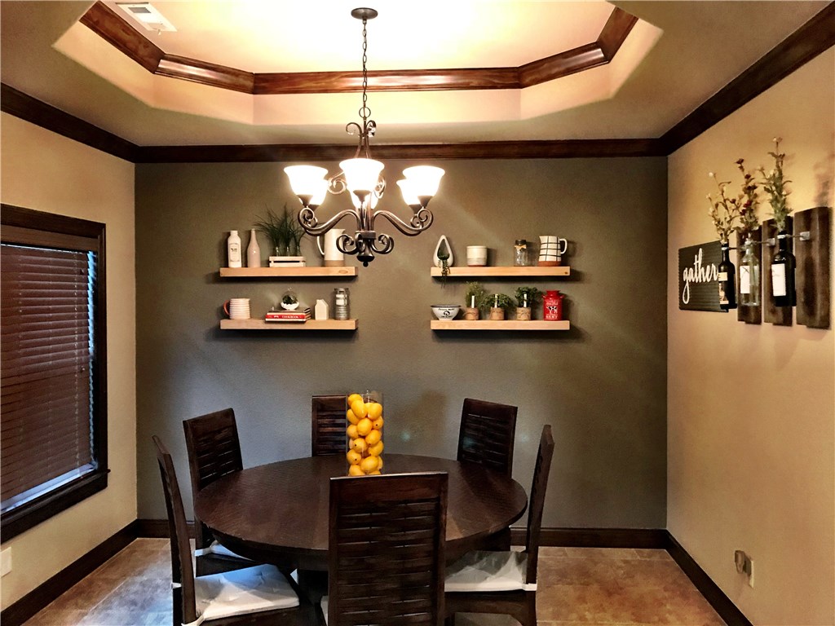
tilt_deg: -0.1
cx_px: 418
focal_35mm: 28
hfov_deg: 63.4
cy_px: 313
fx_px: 675
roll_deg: -0.7
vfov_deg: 49.7
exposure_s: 1/15
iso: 100
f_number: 1.8
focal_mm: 3.99
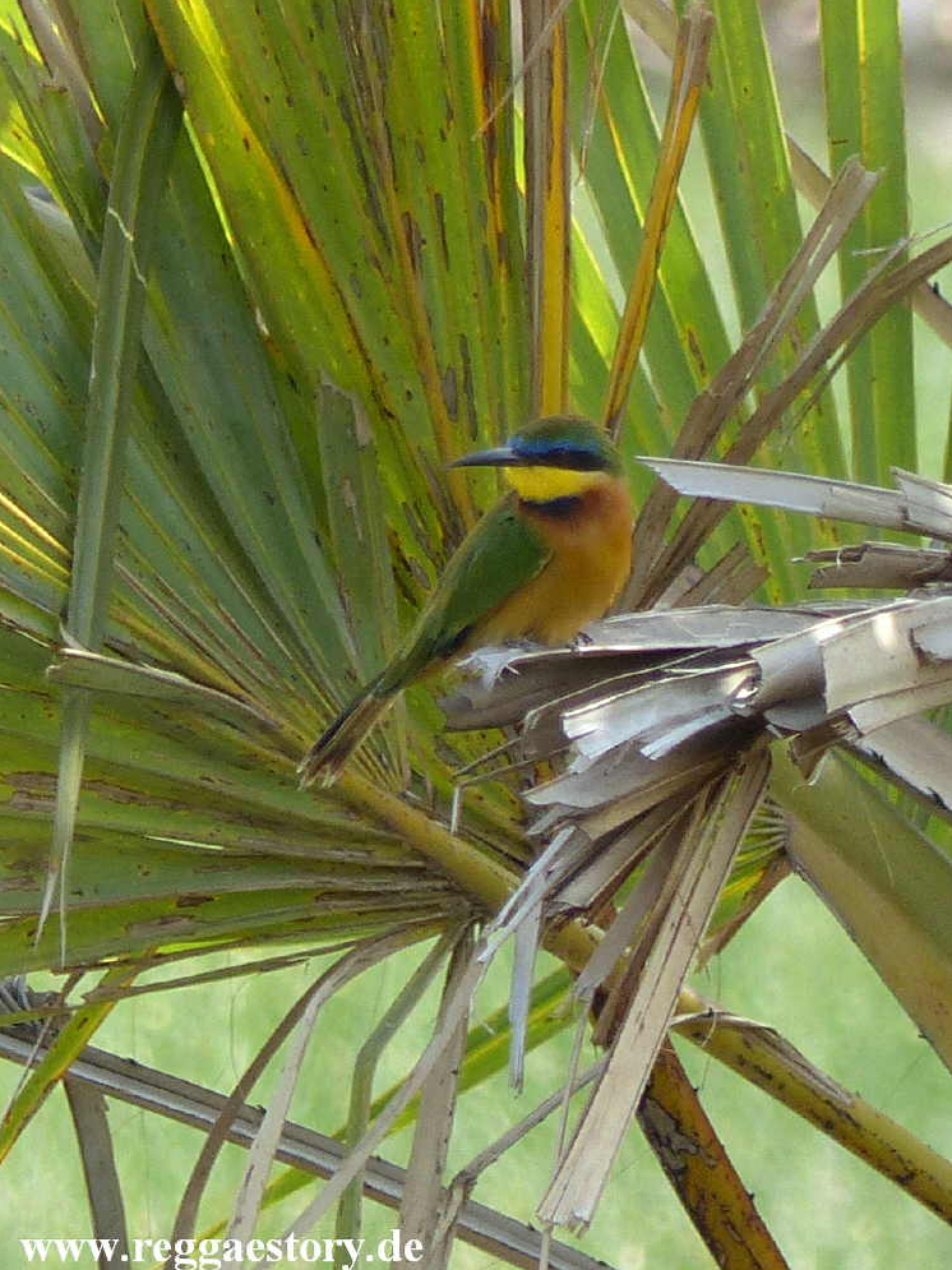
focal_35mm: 603
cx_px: 475
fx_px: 22116
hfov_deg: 2.5
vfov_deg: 3.3
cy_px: 633
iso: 100
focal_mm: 108
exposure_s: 1/320
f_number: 4
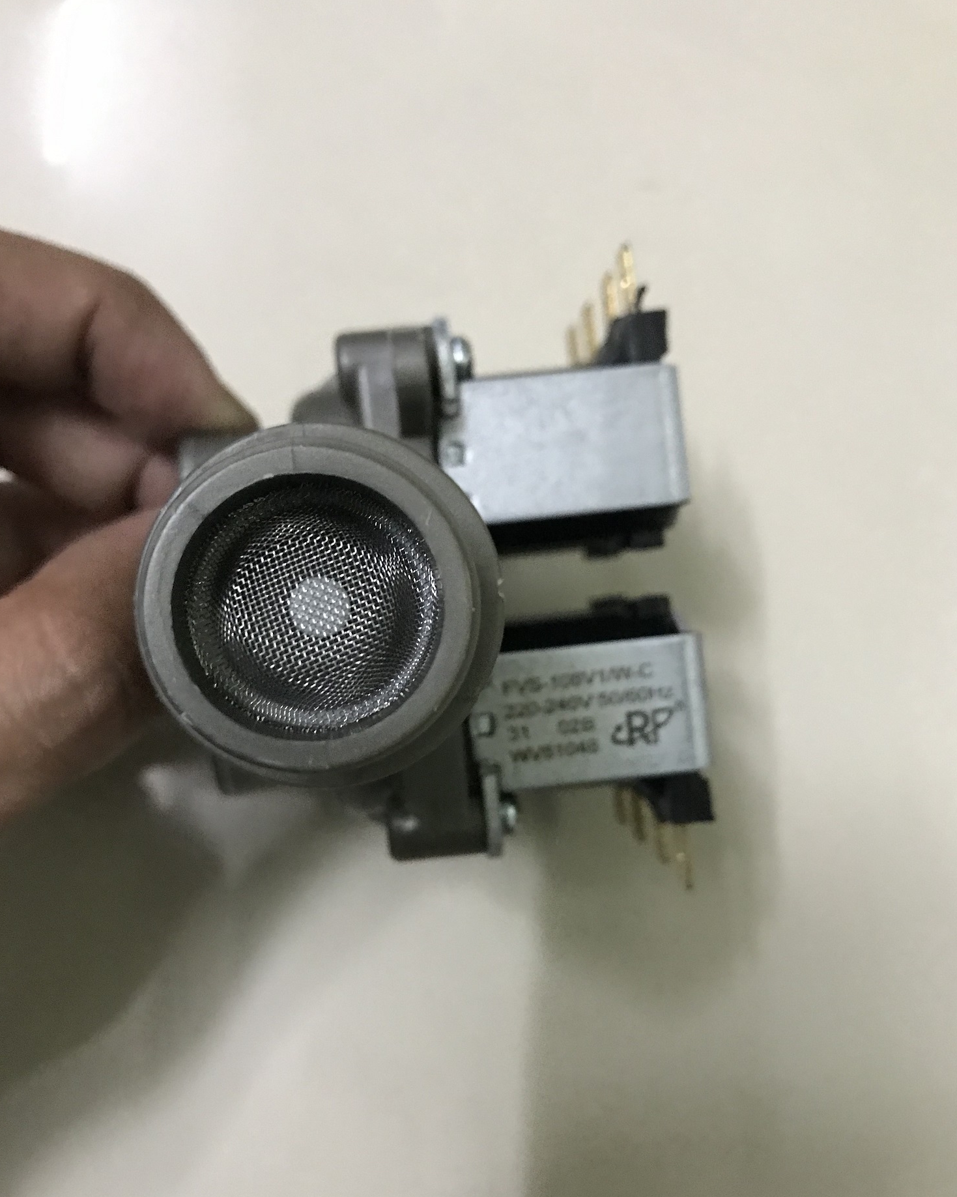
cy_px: 651
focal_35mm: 30
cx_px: 485
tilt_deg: -77.4
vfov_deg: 58.7
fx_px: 1062
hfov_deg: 48.5
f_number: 1.8
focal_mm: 3.99
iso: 100
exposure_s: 1/13
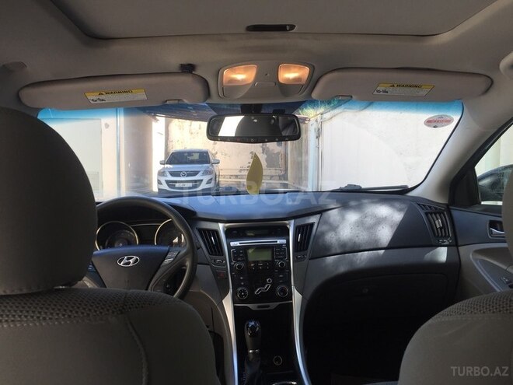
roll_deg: -2.2
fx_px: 430
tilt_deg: -2.4
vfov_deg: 48.2
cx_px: 256
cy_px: 192
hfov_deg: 61.7
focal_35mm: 29
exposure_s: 1/265
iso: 32
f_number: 2.2
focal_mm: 4.15
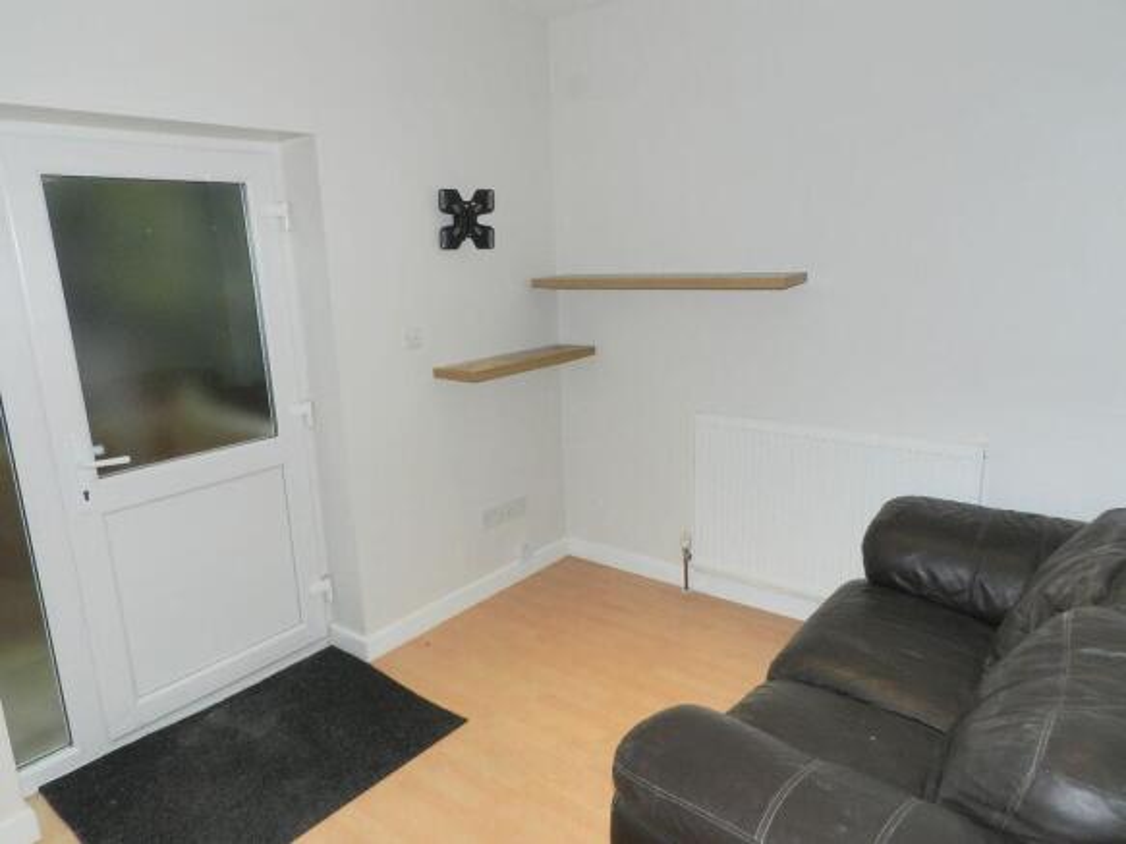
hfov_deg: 73.9
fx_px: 748
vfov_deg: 58.9
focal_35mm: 23
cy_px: 422
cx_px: 563
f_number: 6.3
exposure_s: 1/30
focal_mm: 4
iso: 250
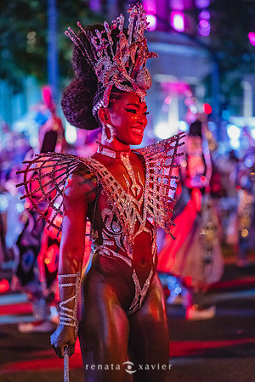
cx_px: 128
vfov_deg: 39.6
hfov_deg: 27.0
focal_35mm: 50
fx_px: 531
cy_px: 191
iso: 6400
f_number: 1.2
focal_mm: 50
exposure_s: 1/250
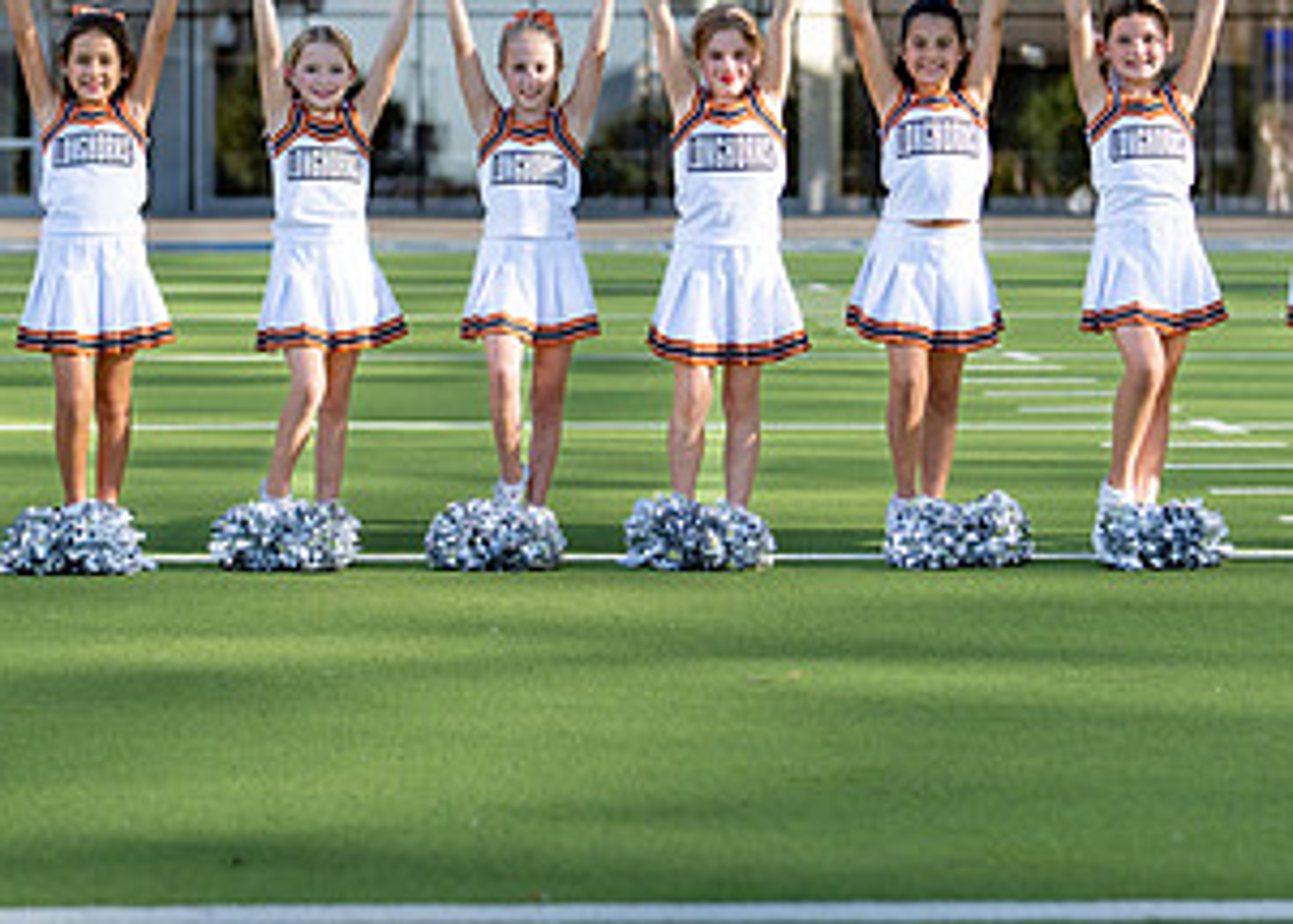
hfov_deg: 17.5
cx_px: 546
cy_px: 265
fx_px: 4186
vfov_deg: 12.6
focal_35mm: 114
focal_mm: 50
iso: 100
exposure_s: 1/2000
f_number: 1.6
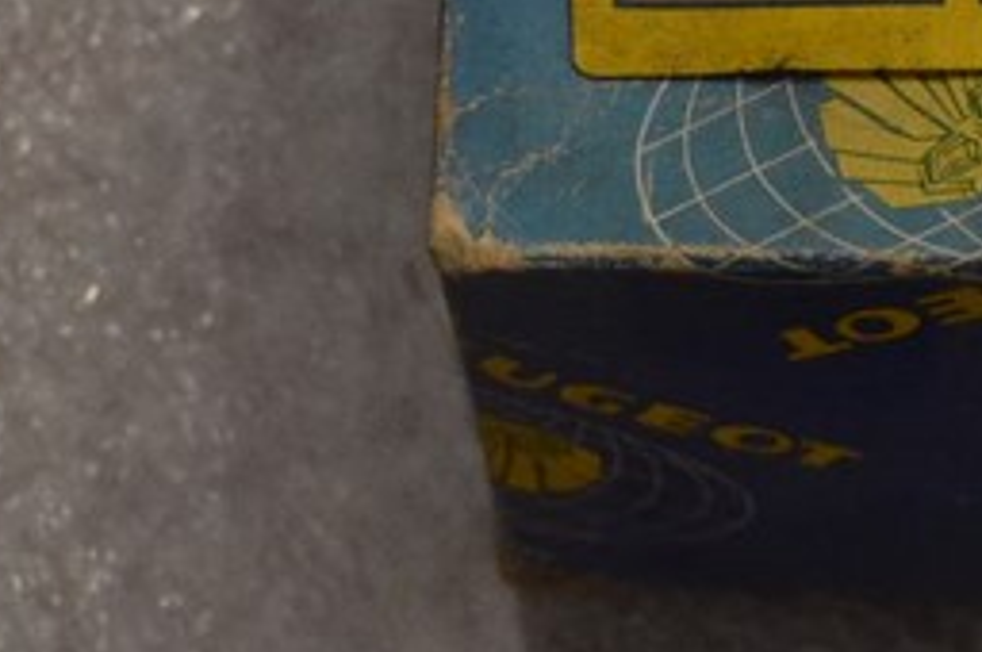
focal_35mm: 206
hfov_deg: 9.9
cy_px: 920
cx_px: 936
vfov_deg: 6.6
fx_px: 5612
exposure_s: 1/60
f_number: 4.2
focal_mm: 26
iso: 1600
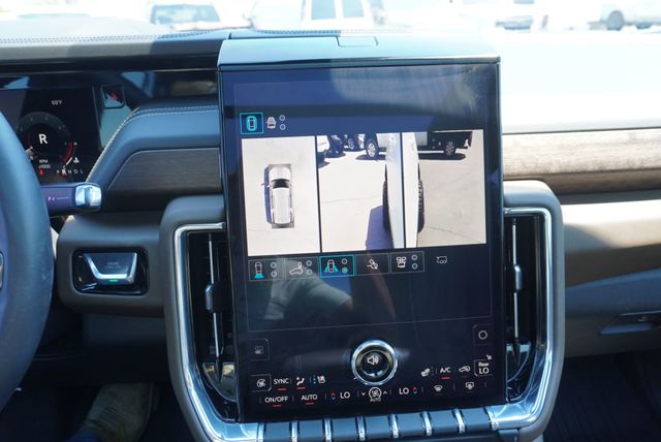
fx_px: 469
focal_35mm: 26
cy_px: 221
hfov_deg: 70.4
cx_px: 330
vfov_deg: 50.5
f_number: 4
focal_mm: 17
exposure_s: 1/60
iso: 250
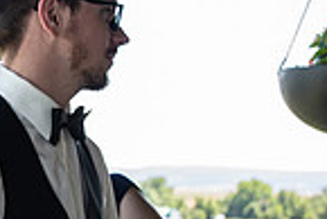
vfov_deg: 10.9
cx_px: -34
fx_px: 1127
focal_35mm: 124
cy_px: 265
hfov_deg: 16.0
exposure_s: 1/200
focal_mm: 31
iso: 80
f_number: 3.2
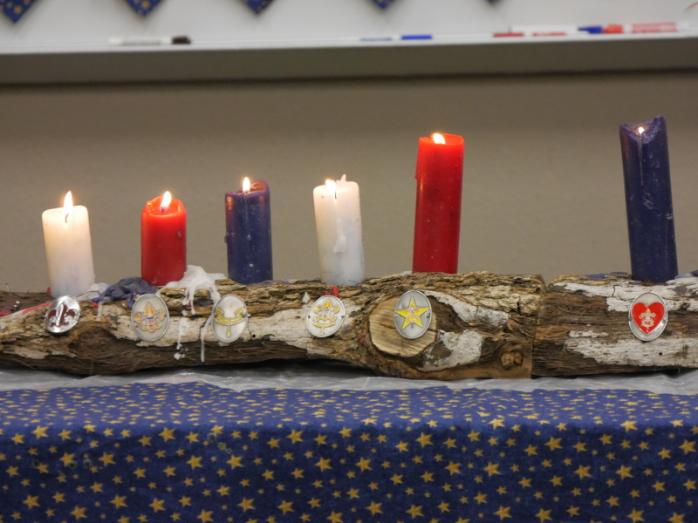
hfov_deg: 13.5
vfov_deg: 10.2
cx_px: 349
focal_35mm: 146
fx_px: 2944
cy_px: 262
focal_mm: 73
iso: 3200
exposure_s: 1/125
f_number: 5.4
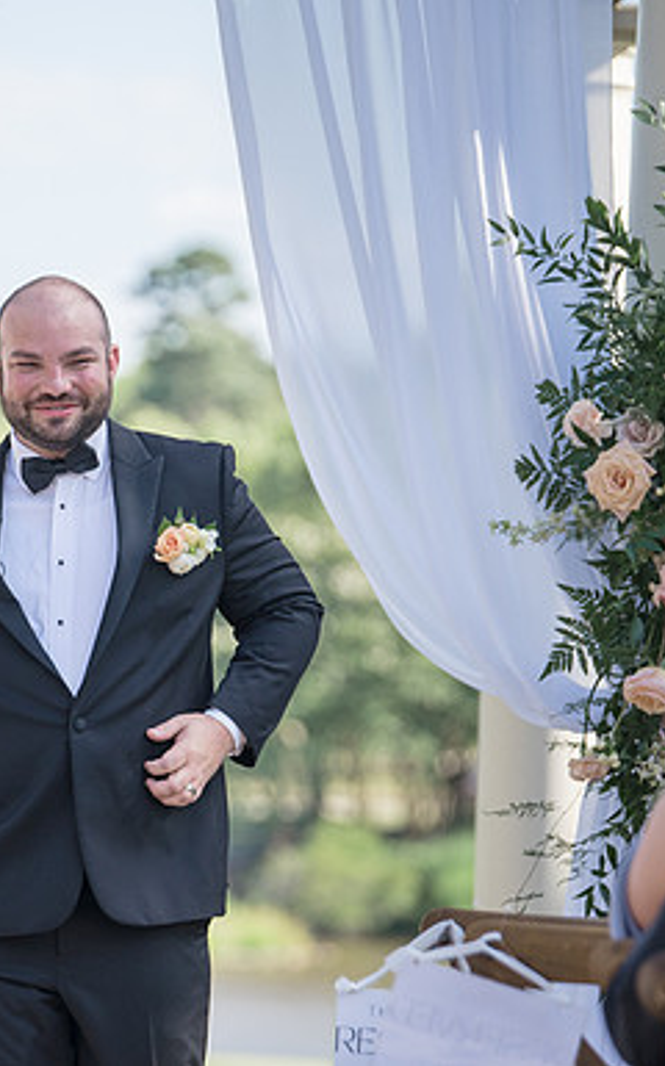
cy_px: 578
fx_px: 8803
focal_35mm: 303
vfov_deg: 6.9
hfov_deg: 4.3
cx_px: -35
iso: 100
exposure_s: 1/500
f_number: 4
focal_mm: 171
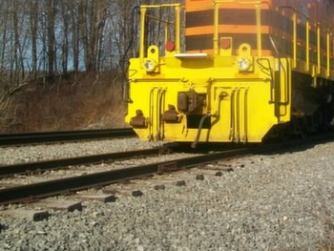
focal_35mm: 74
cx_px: 238
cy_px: 35
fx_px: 714
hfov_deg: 26.1
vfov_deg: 19.6
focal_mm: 7.1
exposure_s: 1/320
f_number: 6.3
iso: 64
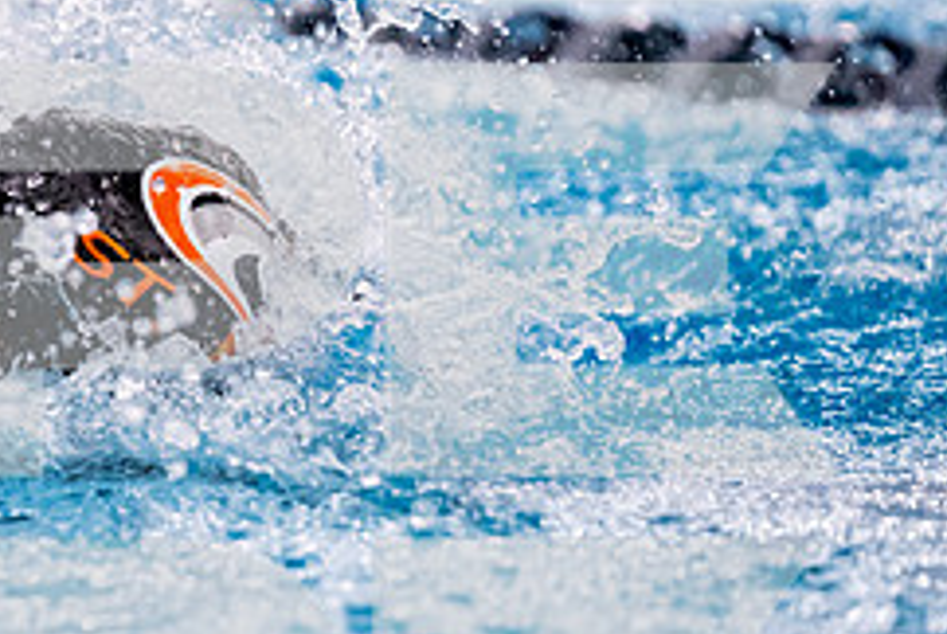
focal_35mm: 479
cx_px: -160
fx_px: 12615
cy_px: 272
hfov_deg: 4.3
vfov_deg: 2.9
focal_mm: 200
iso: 6400
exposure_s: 1/1250
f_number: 2.8
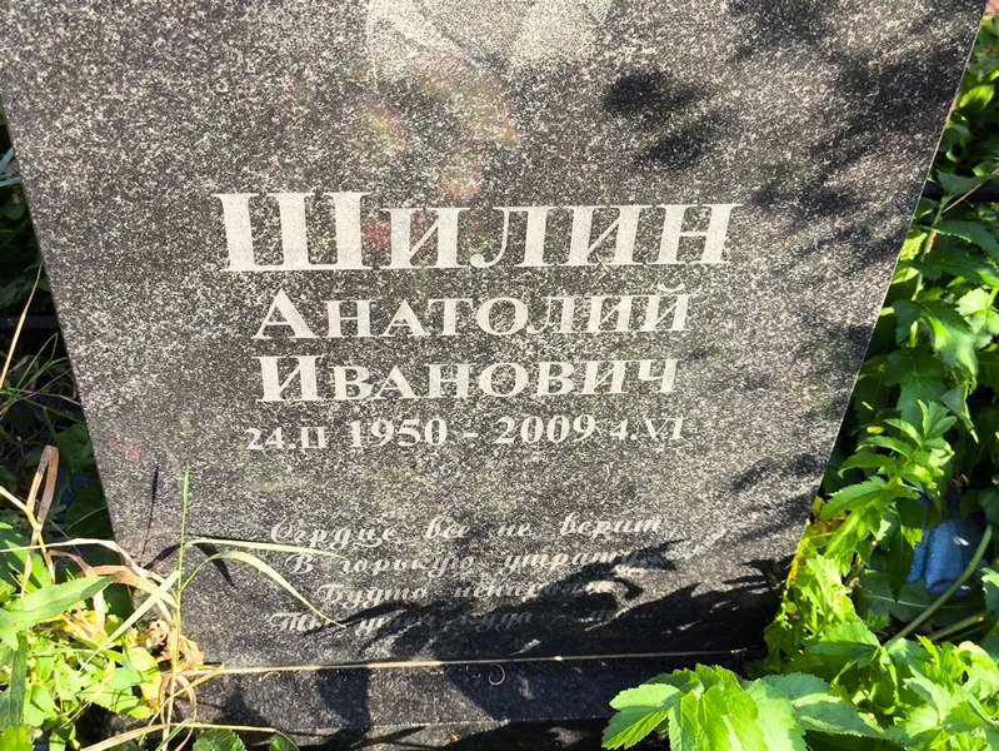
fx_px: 1444
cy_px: 376
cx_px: 500
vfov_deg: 29.1
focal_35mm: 50
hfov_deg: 38.2
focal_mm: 4.71
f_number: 1.7
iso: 50
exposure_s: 1/192
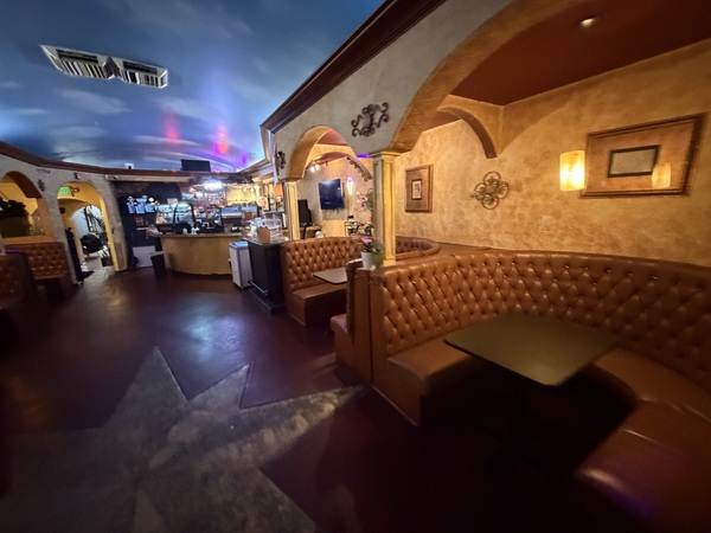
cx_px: 356
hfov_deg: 102.1
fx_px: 288
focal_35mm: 14
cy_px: 266
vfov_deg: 85.7
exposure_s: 1/40
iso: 1250
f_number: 2.2
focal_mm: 2.22
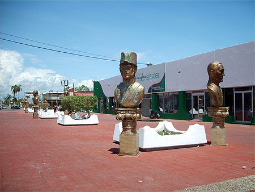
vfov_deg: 40.7
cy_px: 96
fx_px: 258
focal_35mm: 35
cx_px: 128
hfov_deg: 52.6
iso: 50
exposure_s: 1/250
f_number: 7.1
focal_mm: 5.8
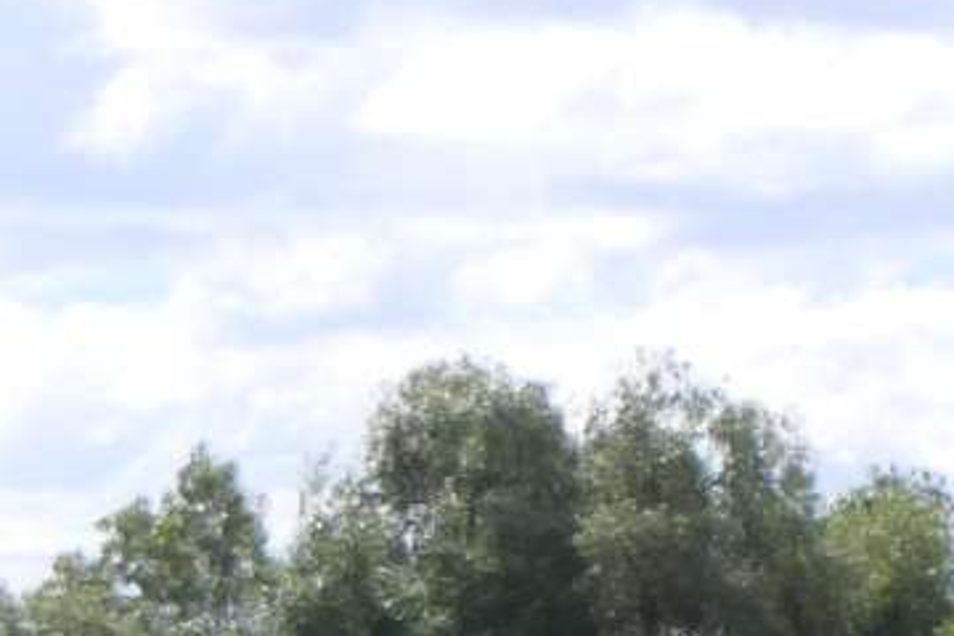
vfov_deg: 2.6
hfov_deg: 3.9
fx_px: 13858
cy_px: 1277
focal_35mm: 523
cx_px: 2417
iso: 400
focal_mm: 35.9
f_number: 4.1
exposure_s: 1/640
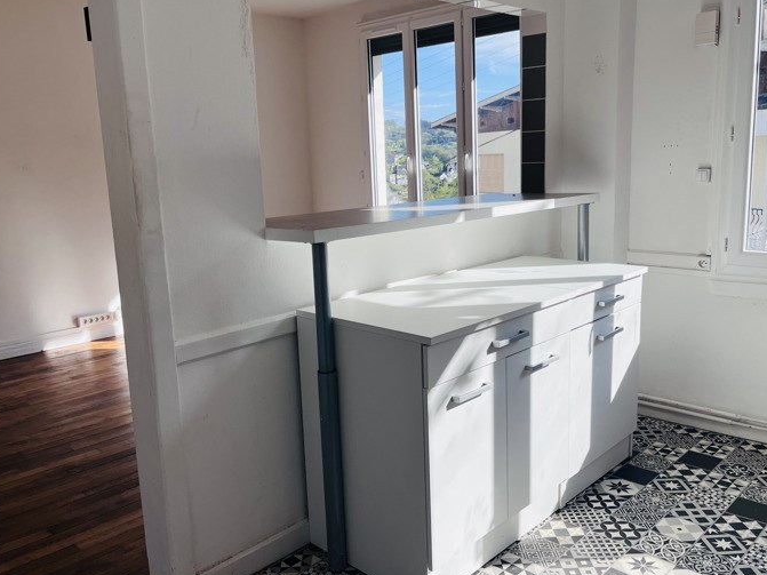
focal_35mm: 31
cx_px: 385
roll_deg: +2.0
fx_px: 687
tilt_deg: -9.6
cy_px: 281
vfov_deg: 45.4
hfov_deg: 58.4
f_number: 1.6
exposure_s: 1/1441
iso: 50
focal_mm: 5.1
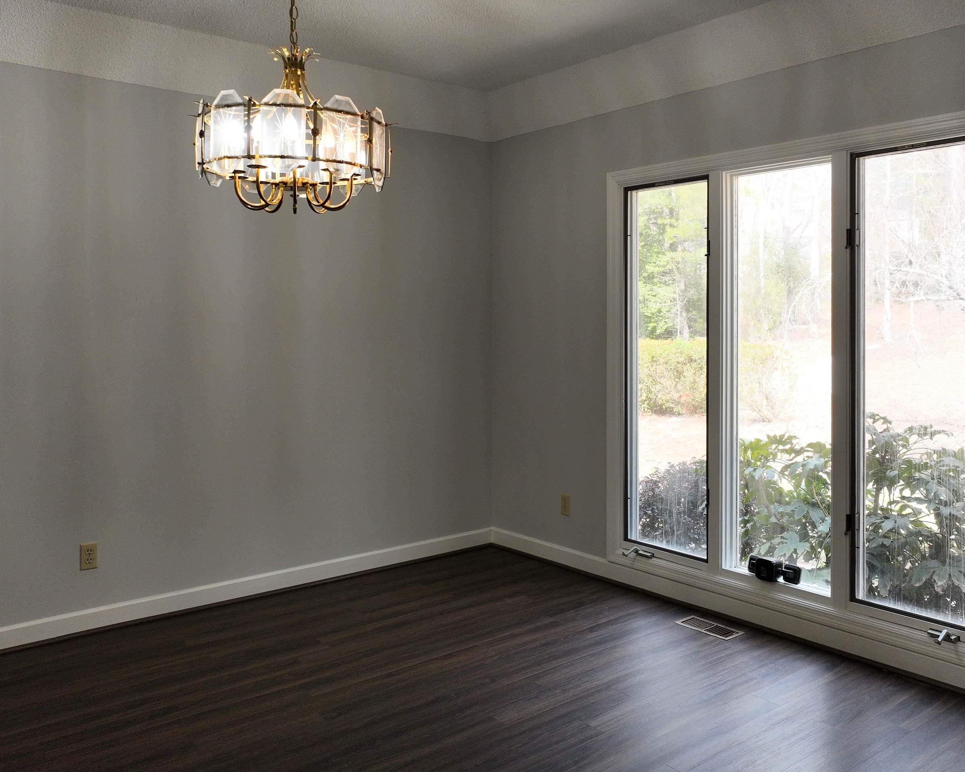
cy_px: 318
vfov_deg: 48.3
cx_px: 499
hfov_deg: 58.8
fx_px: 857
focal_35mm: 30
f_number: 2.8
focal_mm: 12.29
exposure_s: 1/240
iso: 420
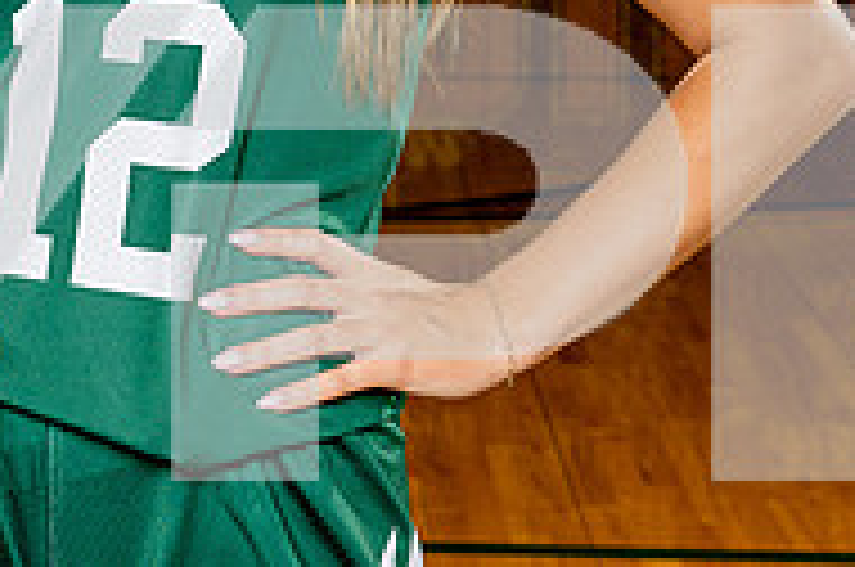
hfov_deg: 16.2
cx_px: 85
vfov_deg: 10.5
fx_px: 2964
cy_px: -308
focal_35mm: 125
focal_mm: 39
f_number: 5.6
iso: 200
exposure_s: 1/250
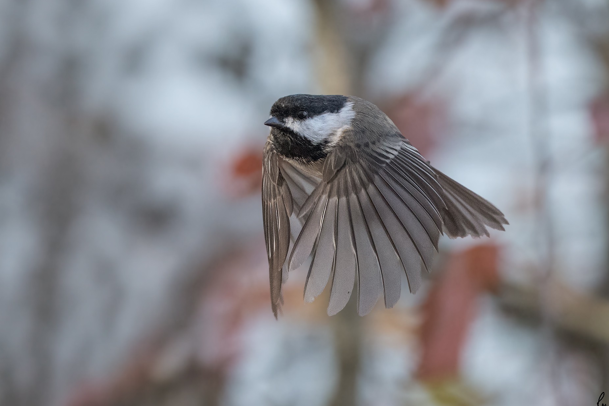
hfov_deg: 6.6
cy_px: 205
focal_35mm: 312
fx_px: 5278
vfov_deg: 4.4
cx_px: 316
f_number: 4
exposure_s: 1/5000
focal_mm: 300
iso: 3200
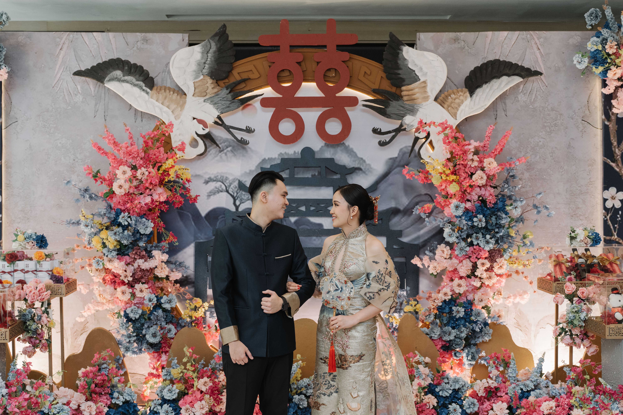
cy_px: 208
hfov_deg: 41.9
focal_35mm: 47
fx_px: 813
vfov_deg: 28.6
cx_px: 312
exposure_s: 1/125
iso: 1600
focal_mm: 47
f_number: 4
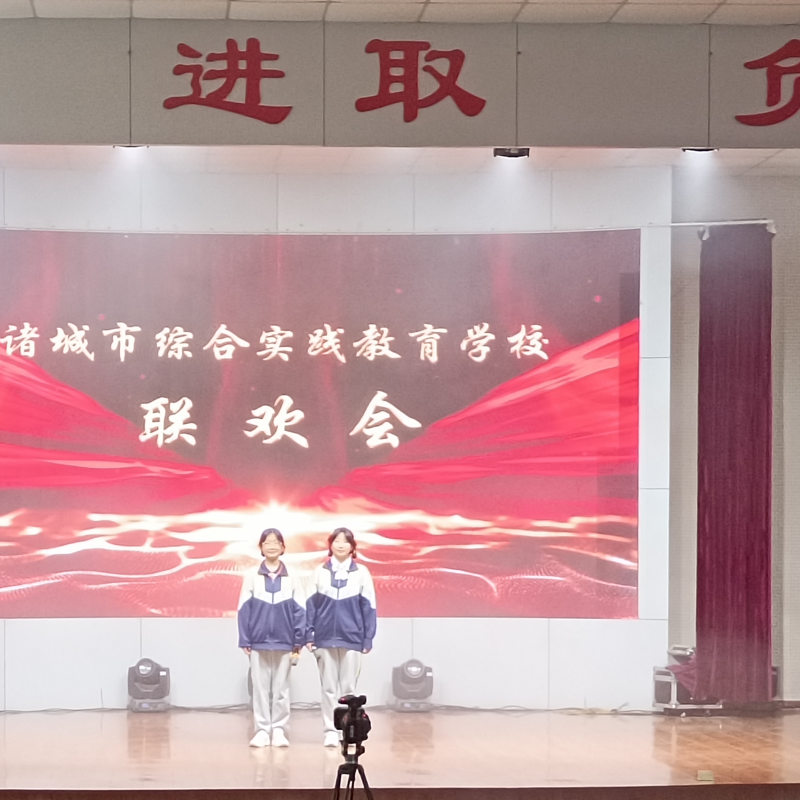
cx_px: 258
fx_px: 2484
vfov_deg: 18.2
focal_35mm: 95
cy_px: 605
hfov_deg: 18.2
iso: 1229
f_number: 1.79
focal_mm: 4.71
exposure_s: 1/50
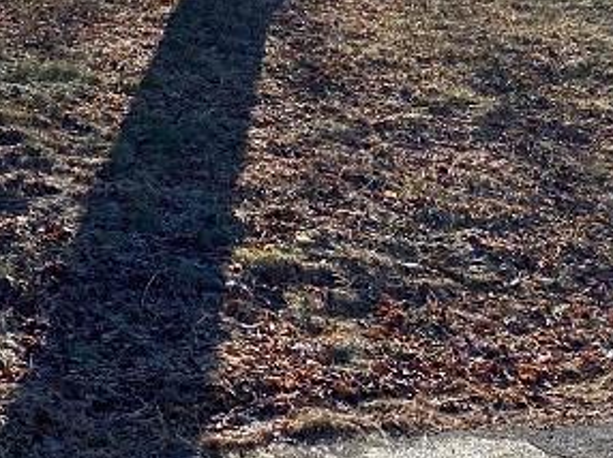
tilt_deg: +1.4
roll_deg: +0.6
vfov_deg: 15.3
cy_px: -165
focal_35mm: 91
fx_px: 1610
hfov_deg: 21.5
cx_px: 412
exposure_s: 1/2268
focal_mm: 4.25
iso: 32
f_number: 1.8
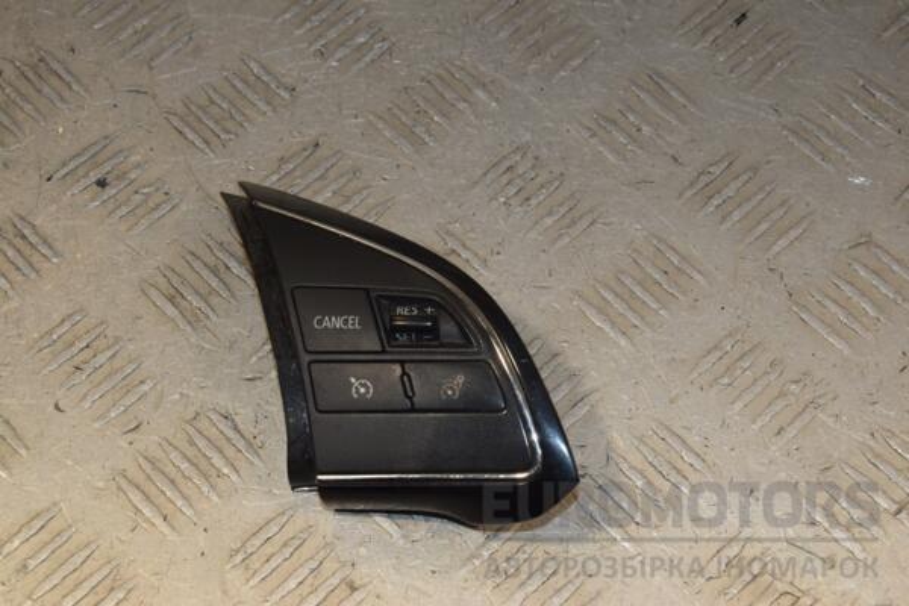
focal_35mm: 78
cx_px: 454
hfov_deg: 26.0
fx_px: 1969
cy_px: 303
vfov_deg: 17.5
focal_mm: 52
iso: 800
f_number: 9
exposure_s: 1/200
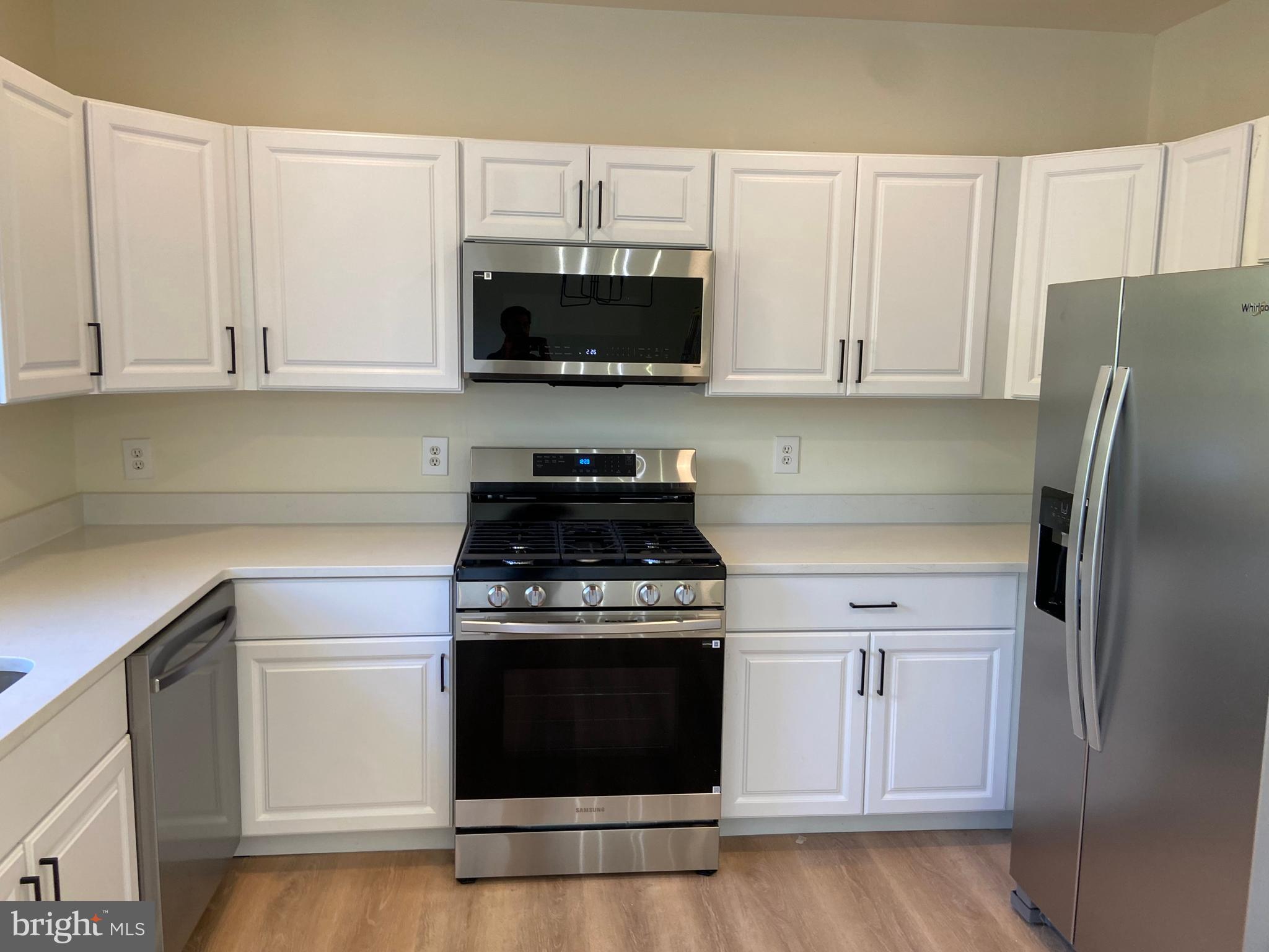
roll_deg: -1.5
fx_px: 953
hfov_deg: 67.3
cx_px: 634
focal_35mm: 26
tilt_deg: -7.4
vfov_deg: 53.1
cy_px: 476
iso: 125
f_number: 1.8
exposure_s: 1/120
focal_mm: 4.25
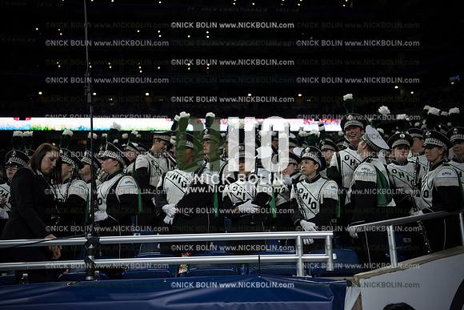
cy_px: 155
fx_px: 580
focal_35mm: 45
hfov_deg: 43.6
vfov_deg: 29.9
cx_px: 232
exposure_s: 1/1250
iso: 1250
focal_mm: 45
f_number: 2.8
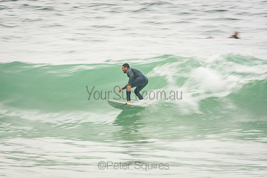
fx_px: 4451
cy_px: 89
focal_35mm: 600
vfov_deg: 2.3
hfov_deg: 3.4
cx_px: 134
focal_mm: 400
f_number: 20
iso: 100
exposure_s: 1/30
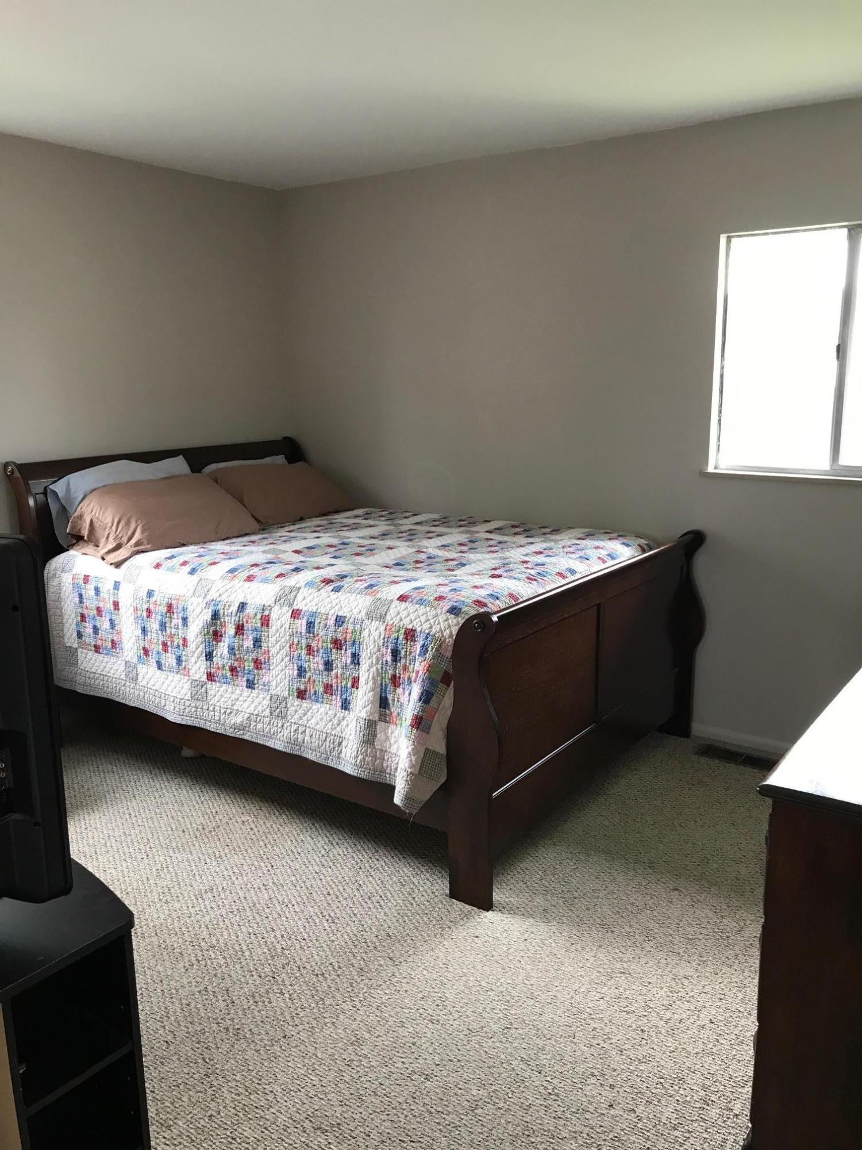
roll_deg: +0.6
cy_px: 575
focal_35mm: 28
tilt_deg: -12.3
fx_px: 930
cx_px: 431
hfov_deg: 49.7
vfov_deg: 63.4
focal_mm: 3.99
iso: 40
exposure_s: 1/24
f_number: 1.8
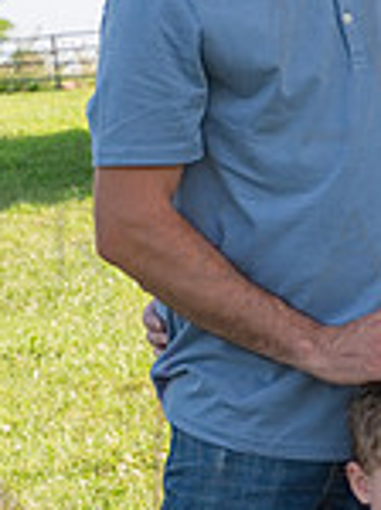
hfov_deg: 8.5
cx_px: 480
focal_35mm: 171
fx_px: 2517
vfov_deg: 11.5
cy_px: 398
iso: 400
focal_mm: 46
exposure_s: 1/320
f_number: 9
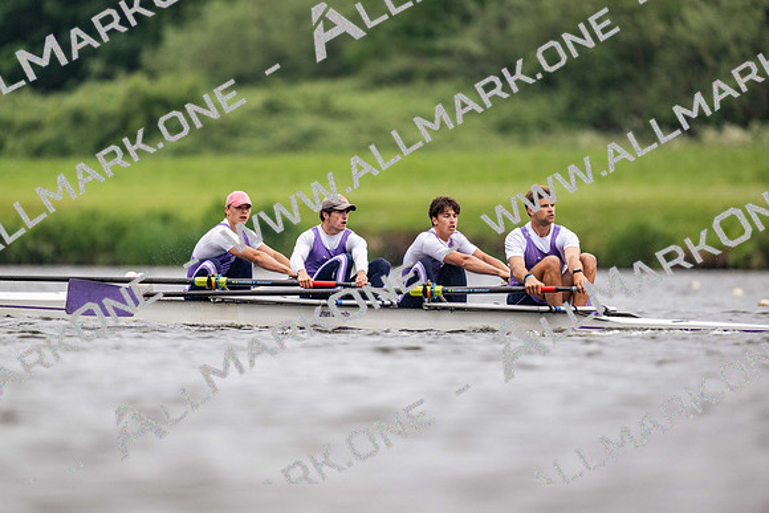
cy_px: 256
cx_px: 384
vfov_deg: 2.3
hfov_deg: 3.4
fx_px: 12819
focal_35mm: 600
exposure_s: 1/2000
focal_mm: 600
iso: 900
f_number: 4
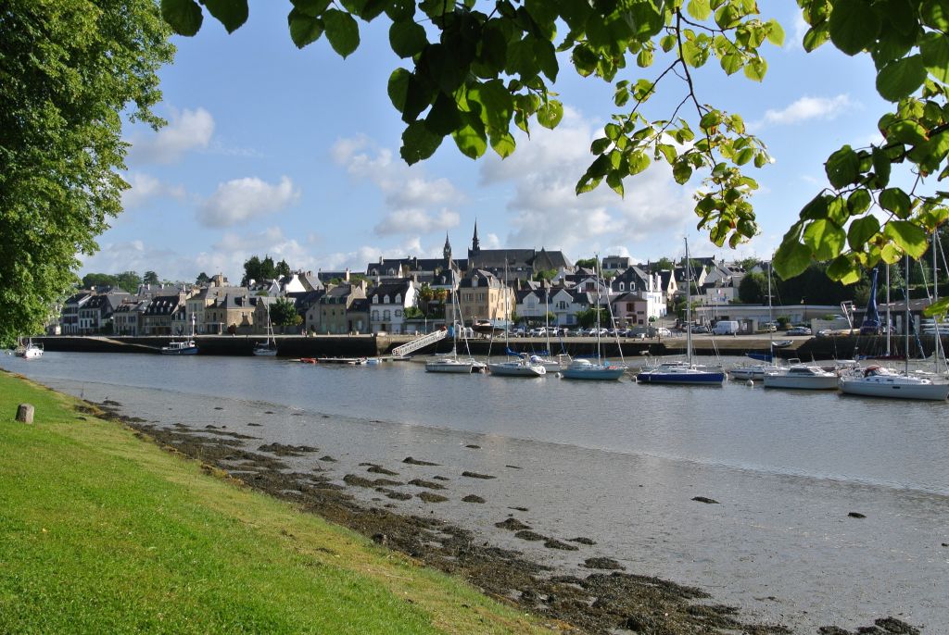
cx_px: 474
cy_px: 318
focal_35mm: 34
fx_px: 898
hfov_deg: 55.7
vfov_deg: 39.0
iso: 100
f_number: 5.6
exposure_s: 1/500
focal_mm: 12.7
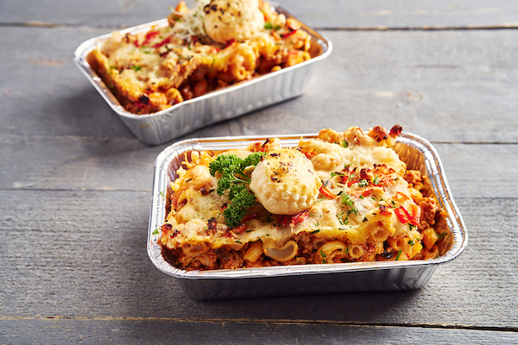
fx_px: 719
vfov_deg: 27.0
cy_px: 172
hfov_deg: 39.6
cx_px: 259
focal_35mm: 50
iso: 200
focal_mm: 50
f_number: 5.6
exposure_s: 1/125
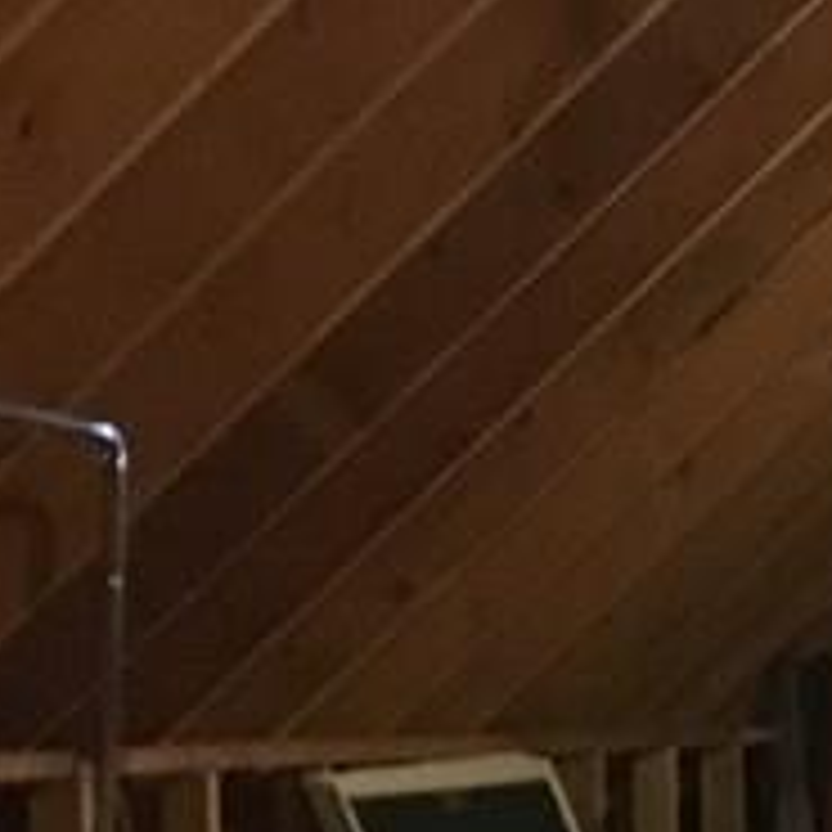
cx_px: 1979
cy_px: 1214
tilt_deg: -10.1
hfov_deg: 10.6
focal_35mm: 142
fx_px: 3861
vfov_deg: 11.8
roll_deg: -3.4
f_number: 2.2
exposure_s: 1/15
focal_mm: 4.15
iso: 800
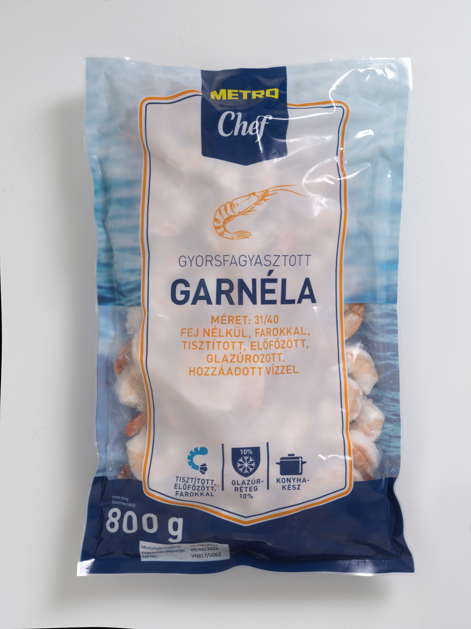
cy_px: 314
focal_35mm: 51
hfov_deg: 28.5
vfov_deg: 37.5
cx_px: 236
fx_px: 926
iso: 100
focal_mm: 65
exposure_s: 1/125
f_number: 16
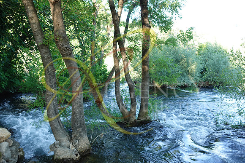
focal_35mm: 32
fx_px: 218
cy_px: 82
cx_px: 122
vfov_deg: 41.1
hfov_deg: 58.7
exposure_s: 1/80
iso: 125
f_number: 3.2
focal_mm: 12.39
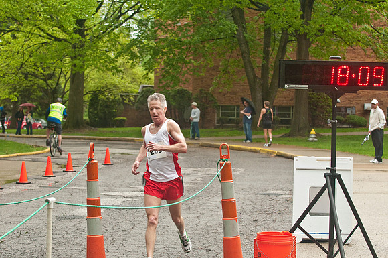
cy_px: 129
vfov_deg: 13.0
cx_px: 194
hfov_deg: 19.5
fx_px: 1130
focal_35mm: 105
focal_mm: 70
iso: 1600
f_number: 5
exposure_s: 1/250
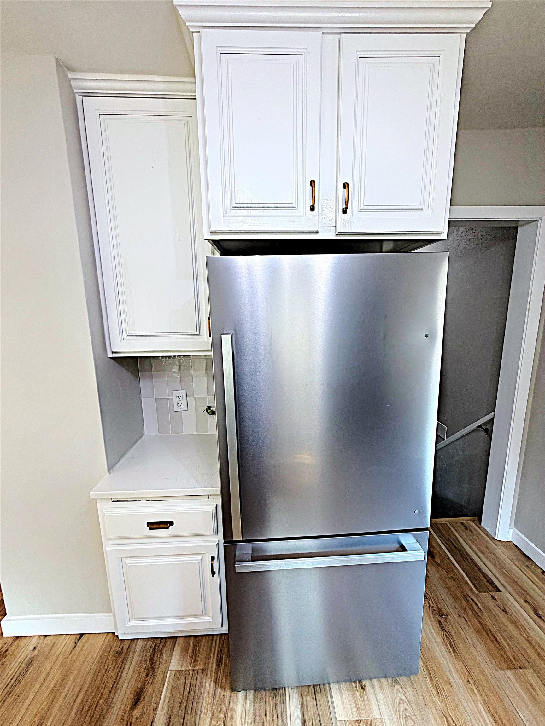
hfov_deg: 85.7
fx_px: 294
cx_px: 272
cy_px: 363
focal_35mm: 14
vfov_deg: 102.1
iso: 125
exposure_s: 1/120
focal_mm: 2.22
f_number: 2.2
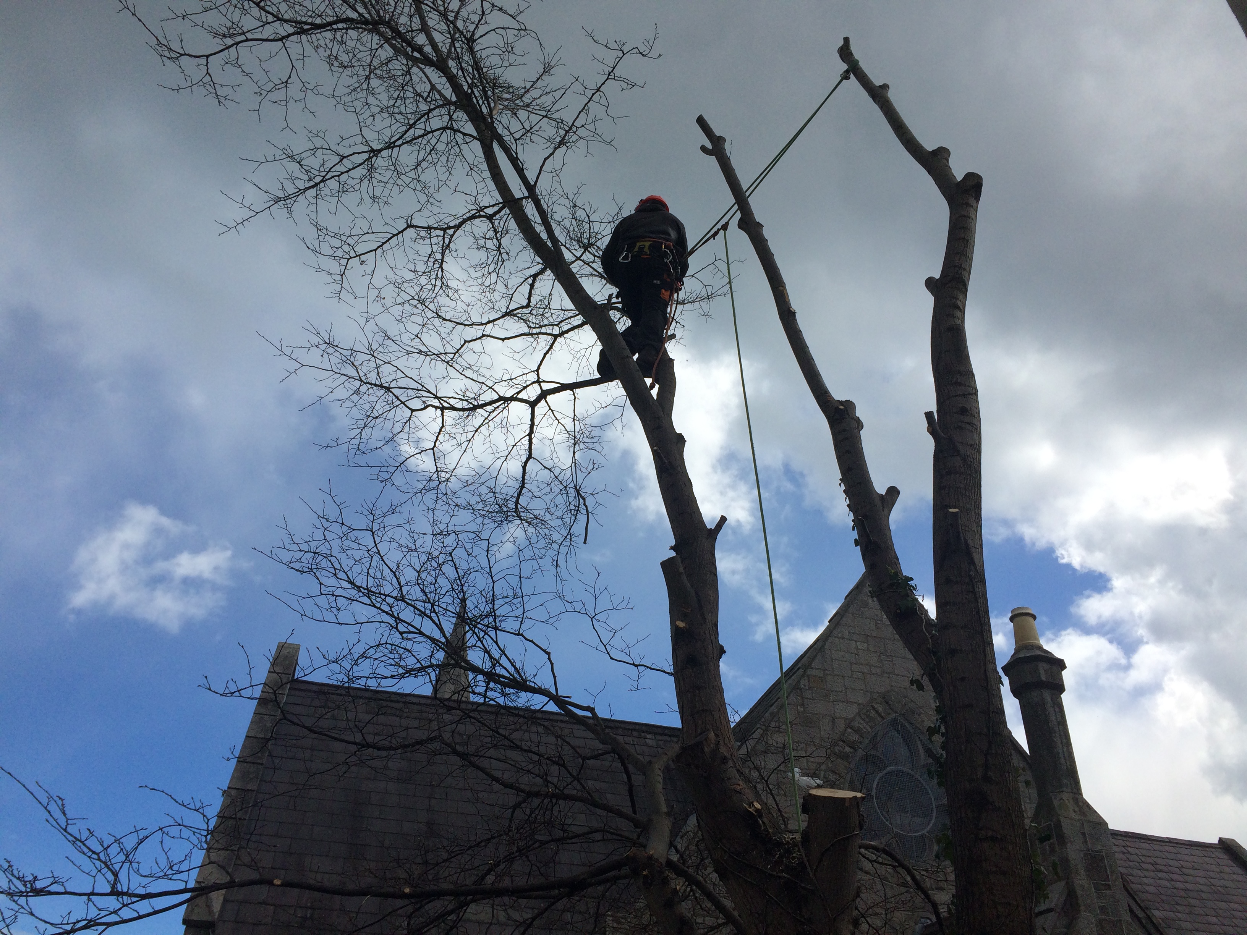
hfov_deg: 61.7
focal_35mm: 29
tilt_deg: +37.8
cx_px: 624
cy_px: 468
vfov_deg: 48.2
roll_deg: +1.3
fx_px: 1045
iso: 32
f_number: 2.2
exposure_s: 1/3731
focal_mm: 4.15
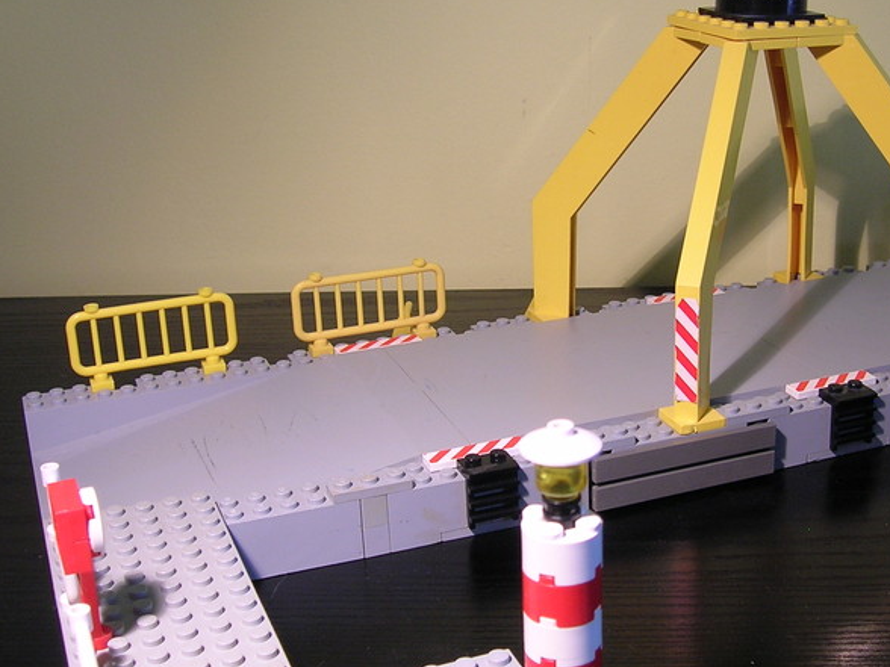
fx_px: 1337
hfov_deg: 36.4
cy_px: 343
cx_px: 596
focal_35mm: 52
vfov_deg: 28.0
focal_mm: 5.7
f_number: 2.9
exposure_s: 1/10.5
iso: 50
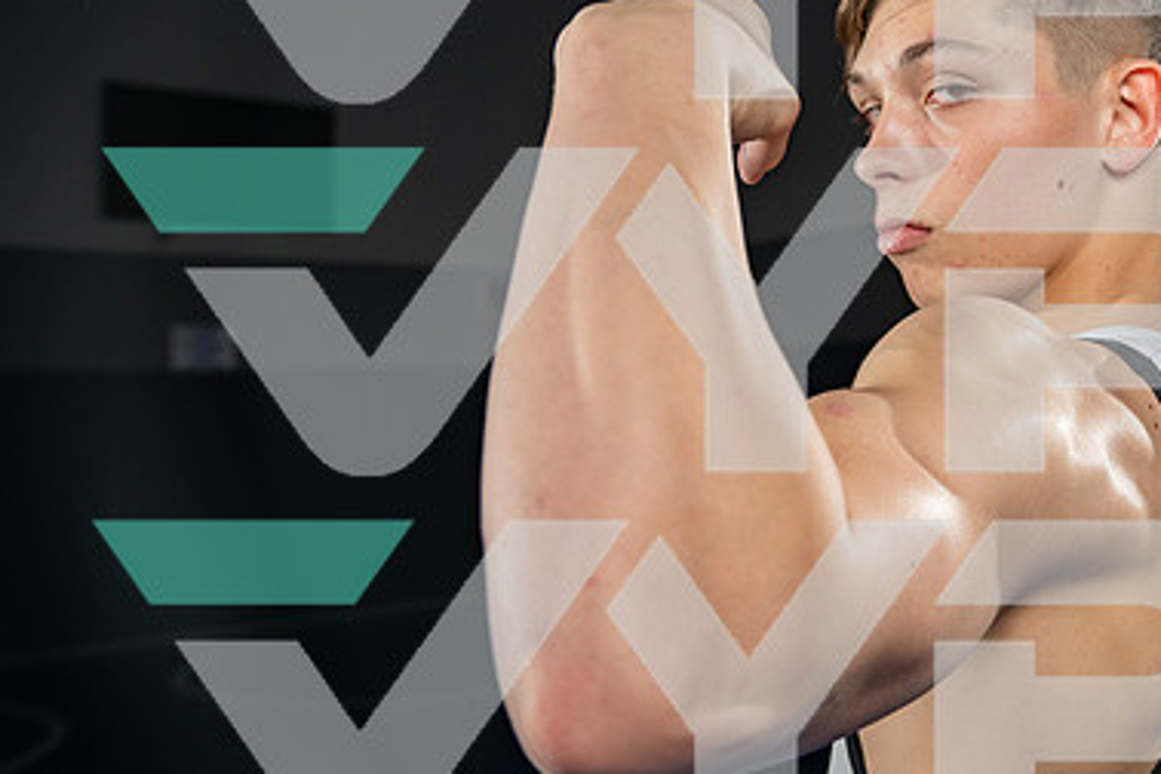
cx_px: 885
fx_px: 1387
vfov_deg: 31.1
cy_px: 312
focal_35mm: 43
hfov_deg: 43.8
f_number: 4
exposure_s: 1/125
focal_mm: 28
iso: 800
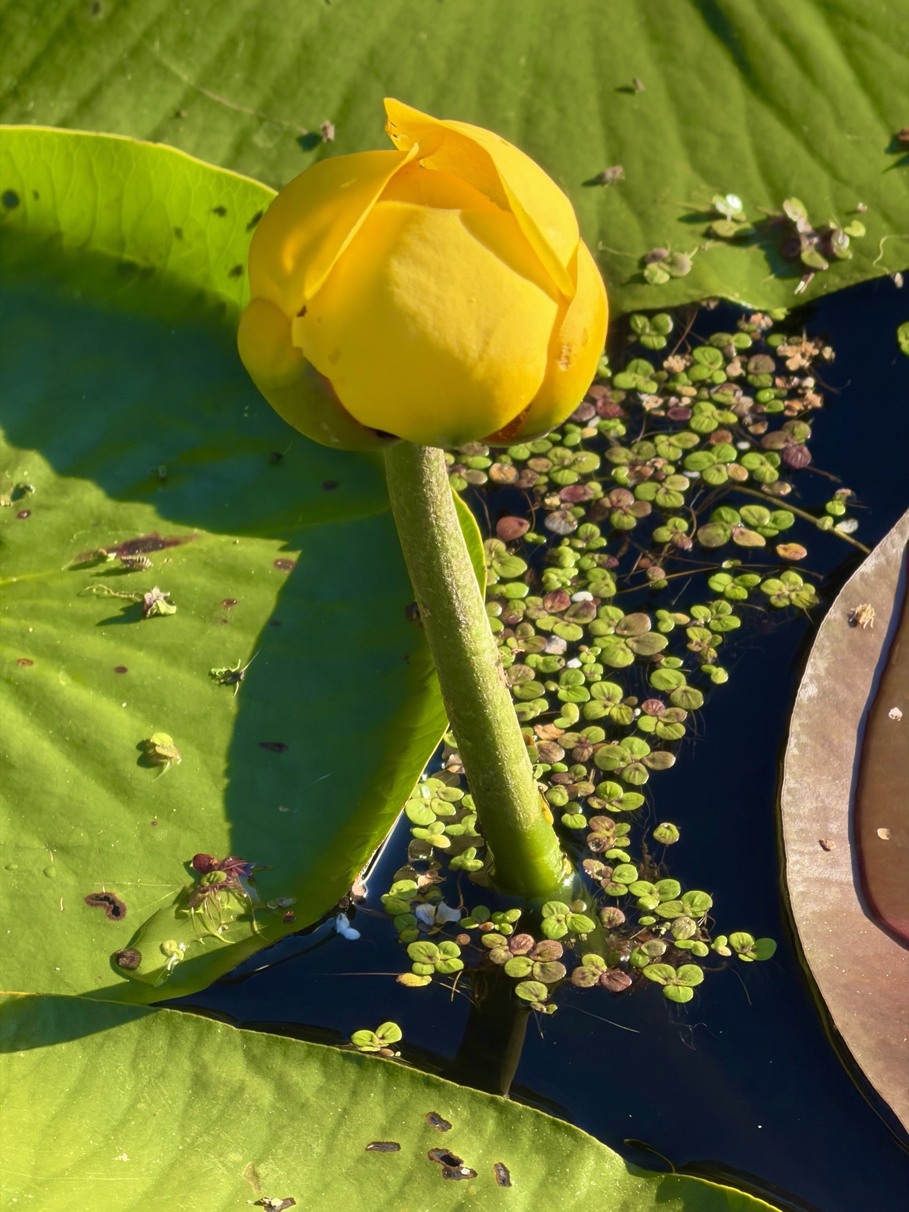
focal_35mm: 200
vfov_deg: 9.9
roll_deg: -0.7
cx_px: 454
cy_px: 606
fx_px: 7003
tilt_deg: -40.4
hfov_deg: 7.4
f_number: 2.8
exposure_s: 1/342
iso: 50
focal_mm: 16.89
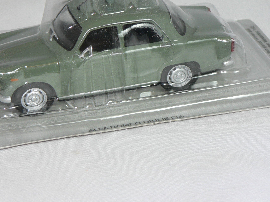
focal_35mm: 175
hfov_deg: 11.3
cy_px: 55
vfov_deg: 8.5
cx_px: 91
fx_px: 1365
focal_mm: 19.5
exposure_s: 1/60
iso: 80
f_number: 3.2
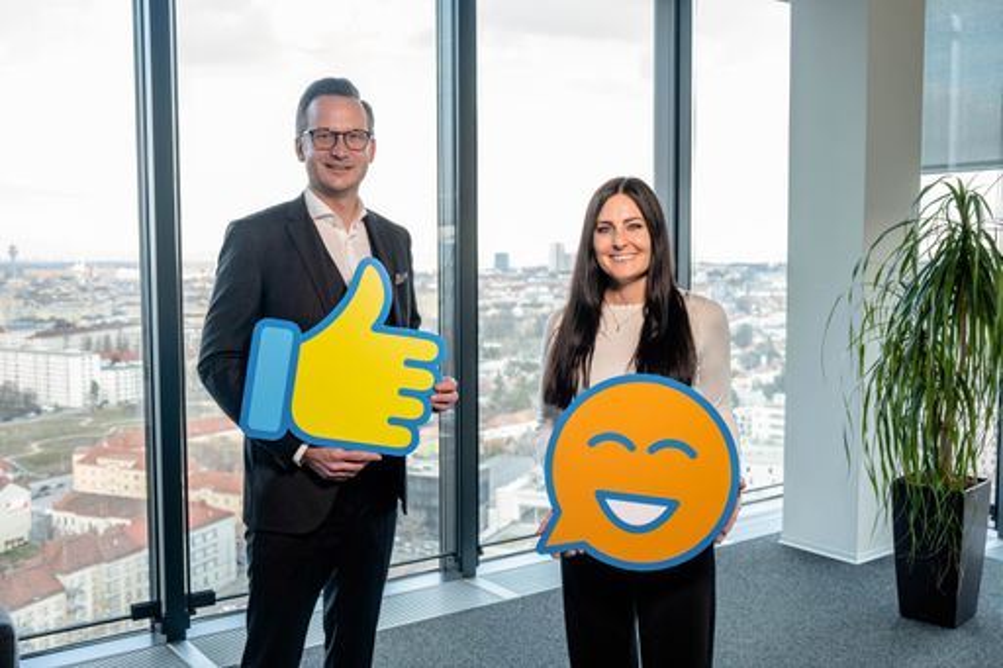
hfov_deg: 53.1
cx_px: 502
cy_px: 334
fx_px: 1003
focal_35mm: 36
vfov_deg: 36.8
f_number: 3.2
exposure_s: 1/160
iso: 640
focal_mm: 24.3
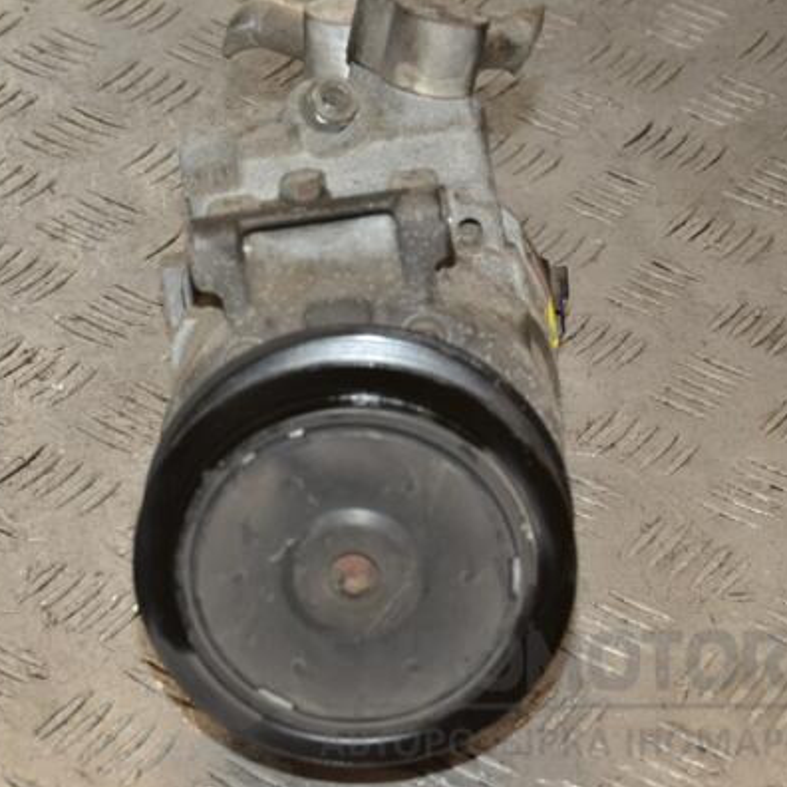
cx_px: 282
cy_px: 395
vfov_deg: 15.6
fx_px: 2881
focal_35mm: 112
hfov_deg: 15.5
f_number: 9
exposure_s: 1/200
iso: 800
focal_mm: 58
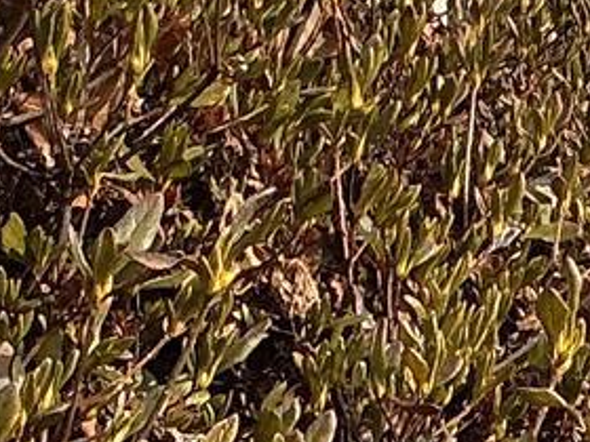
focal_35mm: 212
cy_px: -461
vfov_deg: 6.8
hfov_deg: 9.2
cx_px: 731
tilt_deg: +7.7
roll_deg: +3.6
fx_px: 3613
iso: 25
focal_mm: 3
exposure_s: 1/1311
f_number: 1.8
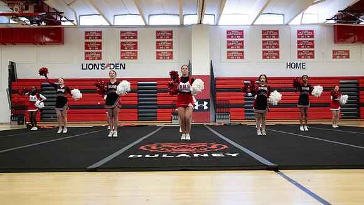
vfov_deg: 31.8
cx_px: 190
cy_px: 98
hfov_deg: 53.7
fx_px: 359
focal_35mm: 37
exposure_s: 1/800
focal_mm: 28
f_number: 2.8
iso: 5000
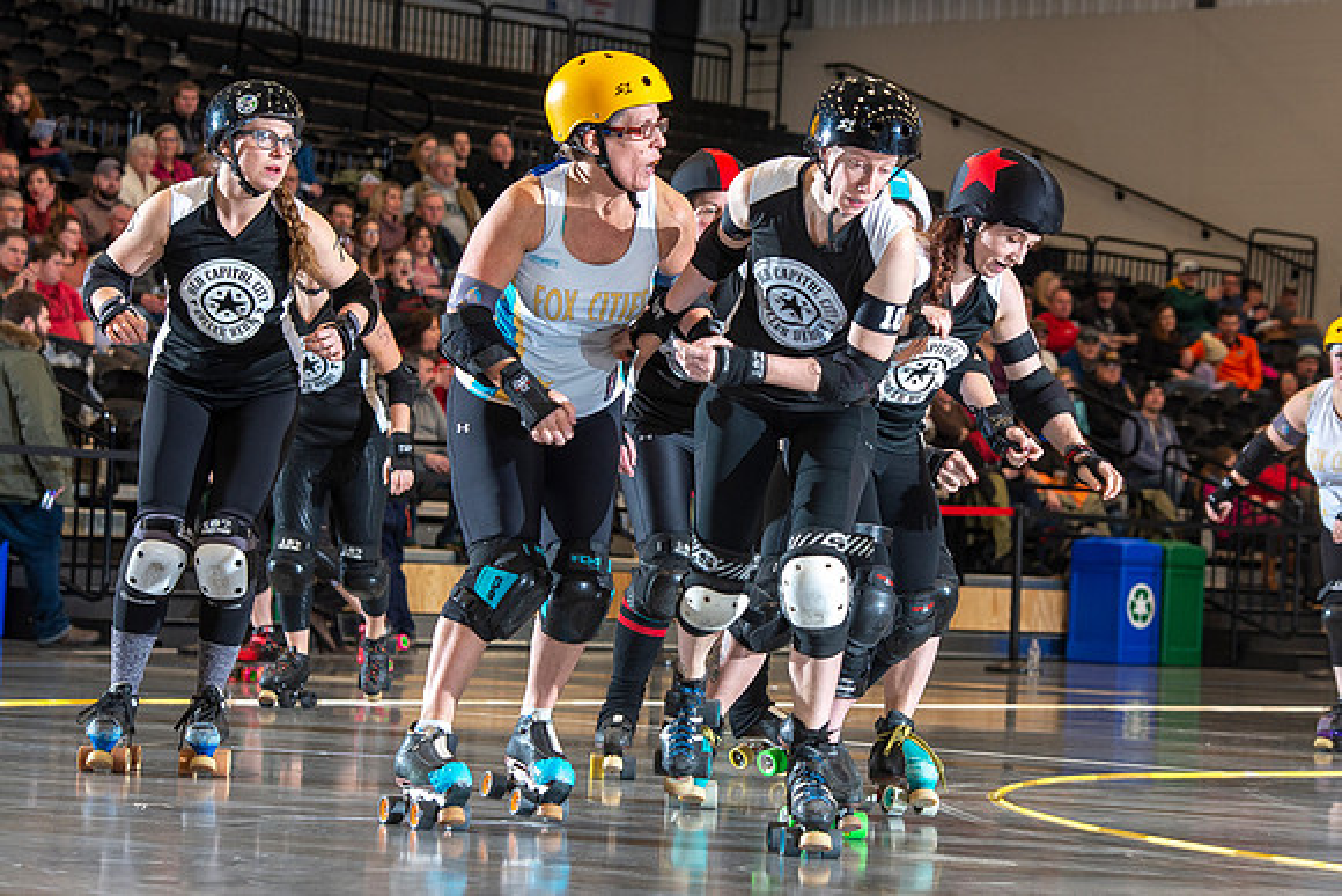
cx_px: 750
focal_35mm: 132
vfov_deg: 10.4
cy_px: 426
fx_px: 4927
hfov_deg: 15.5
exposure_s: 1/160
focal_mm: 112
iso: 500
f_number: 5.6
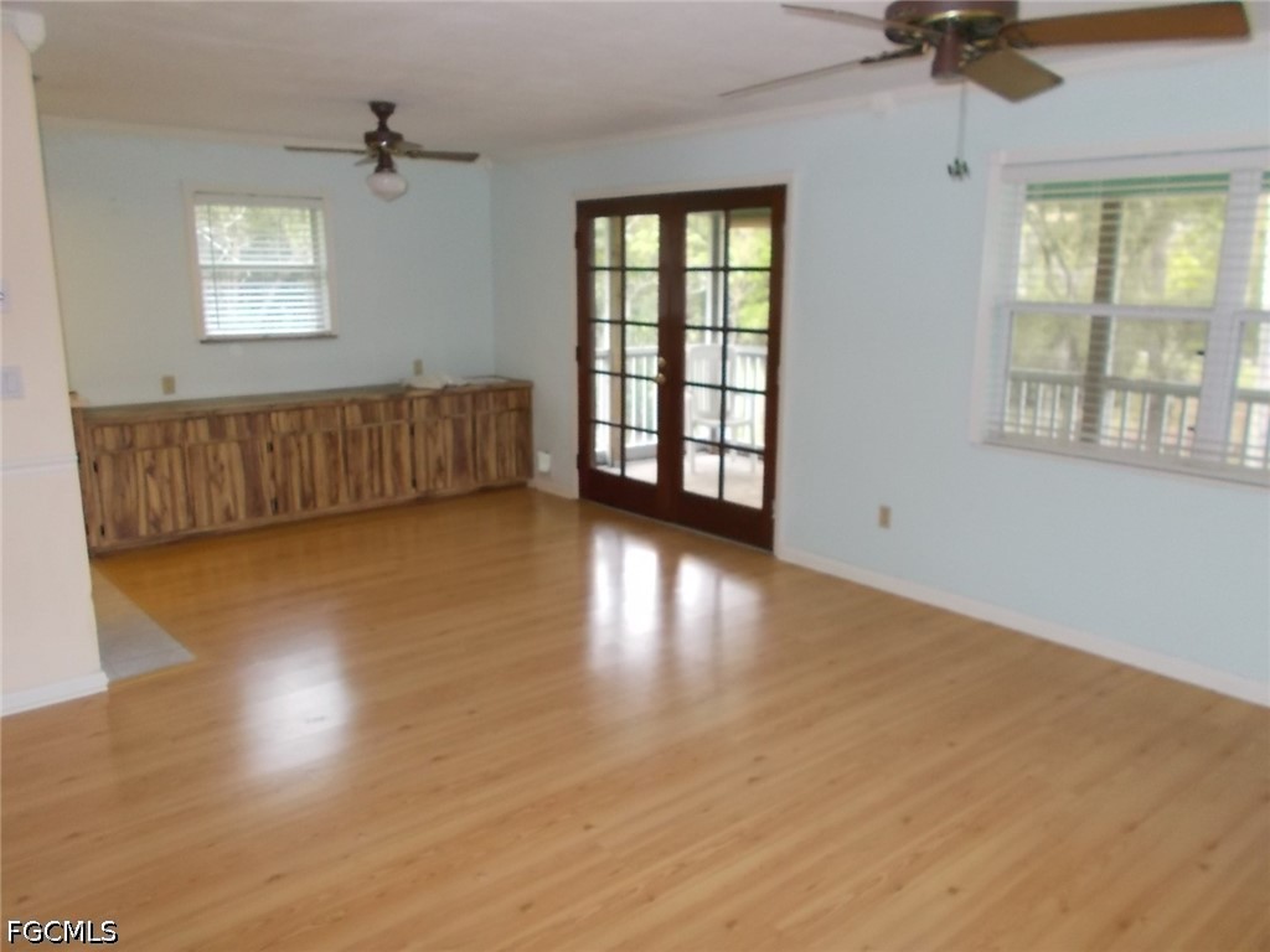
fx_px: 954
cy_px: 476
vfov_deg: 53.1
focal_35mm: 26
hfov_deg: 67.3
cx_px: 635
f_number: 3.2
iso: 280
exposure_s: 1/25
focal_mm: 4.6
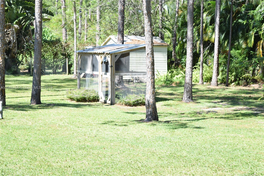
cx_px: 132
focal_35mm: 72
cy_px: 88
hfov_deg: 28.1
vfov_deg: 18.9
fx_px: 528
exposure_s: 1/125
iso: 100
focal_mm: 48
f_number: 5.3
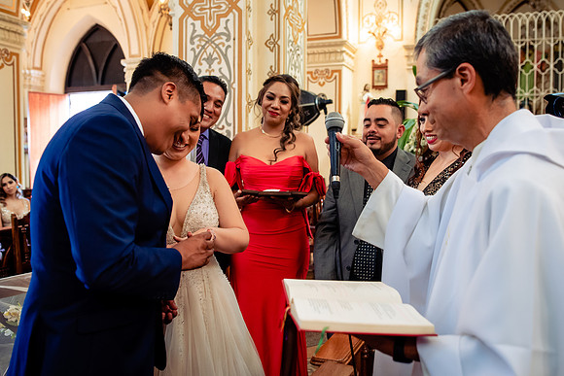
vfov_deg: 44.2
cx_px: 299
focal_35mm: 30
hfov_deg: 62.7
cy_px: 177
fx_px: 463
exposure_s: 1/100
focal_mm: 24
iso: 1250
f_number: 2.8
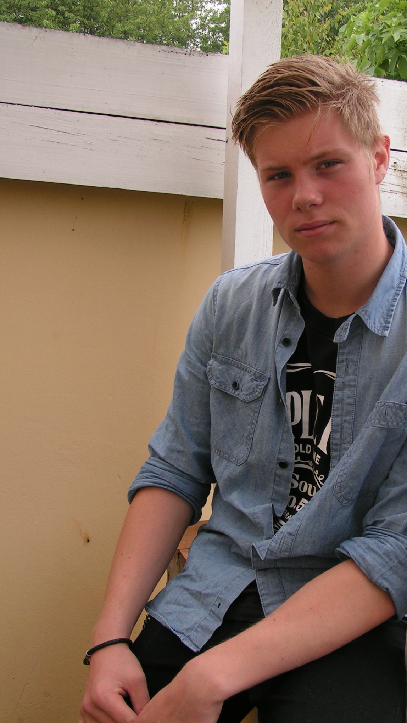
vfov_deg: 43.7
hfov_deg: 25.3
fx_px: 902
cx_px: 261
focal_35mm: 47
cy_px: 361
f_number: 4
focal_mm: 6.6
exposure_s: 1/100
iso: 50
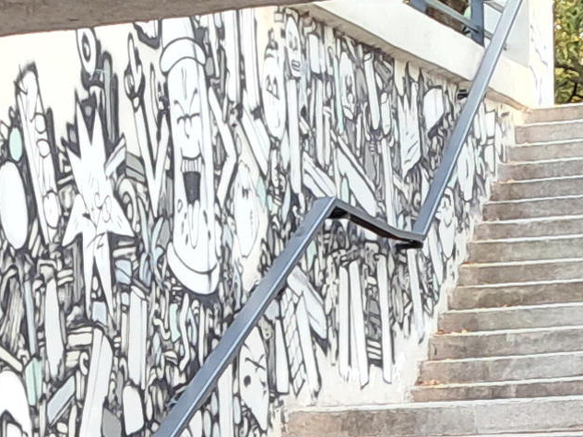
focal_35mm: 164
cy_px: 738
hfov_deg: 12.0
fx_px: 2762
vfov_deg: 8.7
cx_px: 113
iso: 50
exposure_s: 1/50
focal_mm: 4
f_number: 1.8
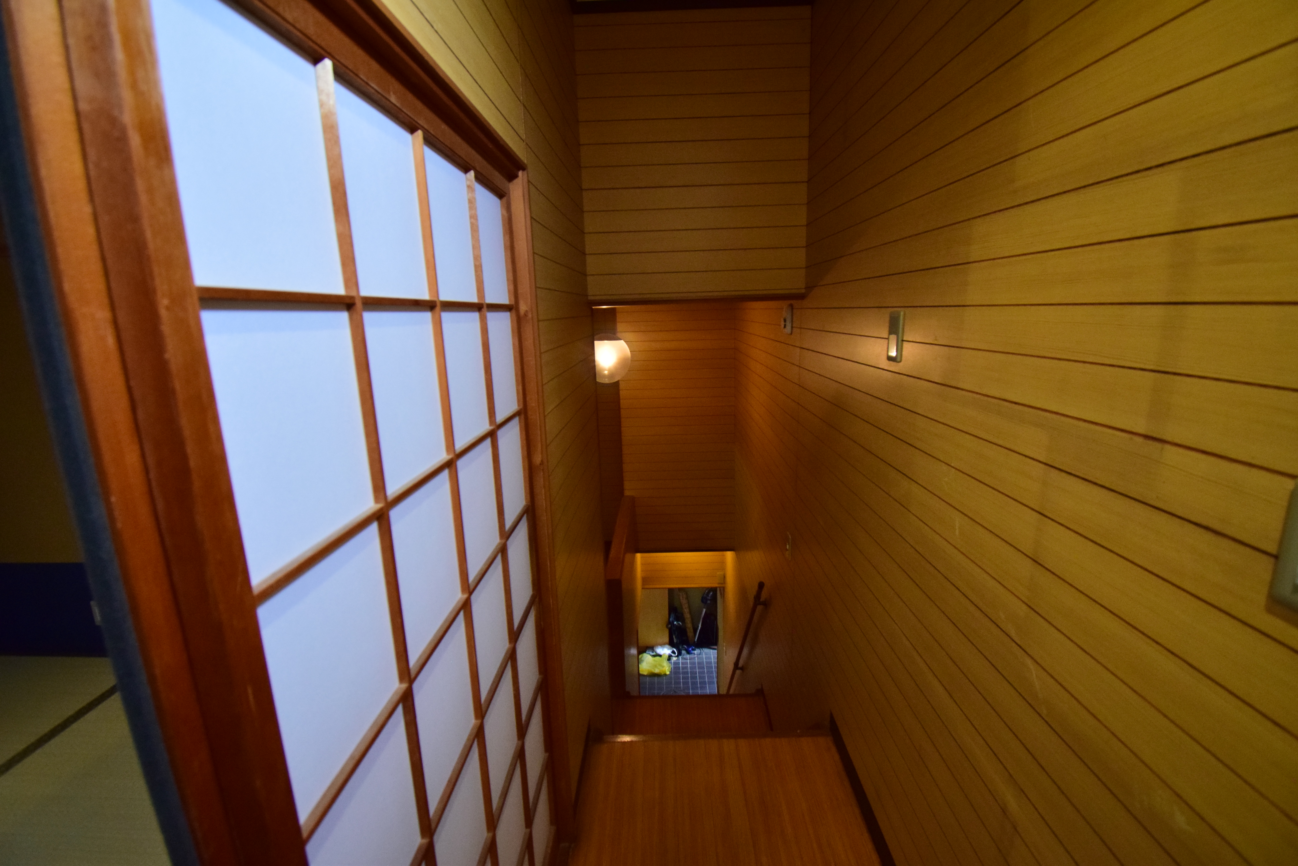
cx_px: 649
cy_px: 433
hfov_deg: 100.4
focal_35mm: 15
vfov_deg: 77.4
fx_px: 541
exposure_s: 1/180
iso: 1600
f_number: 4.8
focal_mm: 10
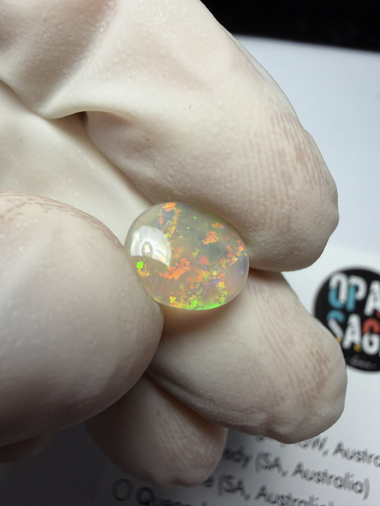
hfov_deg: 53.1
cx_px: 190
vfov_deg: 67.3
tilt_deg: -66.8
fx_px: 381
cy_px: 253
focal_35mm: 26
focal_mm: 2.22
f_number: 2.2
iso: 32
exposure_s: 1/100
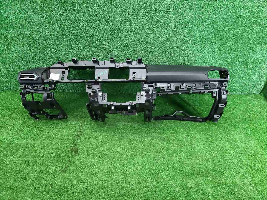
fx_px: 201
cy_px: 100
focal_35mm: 26
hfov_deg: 67.3
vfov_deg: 53.1
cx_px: 134
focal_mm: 5.4
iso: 286
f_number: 1.8
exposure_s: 1/50
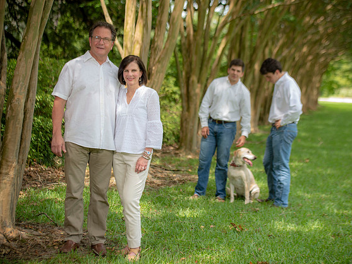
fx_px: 895
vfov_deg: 16.8
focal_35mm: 88
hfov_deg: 22.2
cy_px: 130
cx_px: 195
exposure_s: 1/160
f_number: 3.5
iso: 100
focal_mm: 75
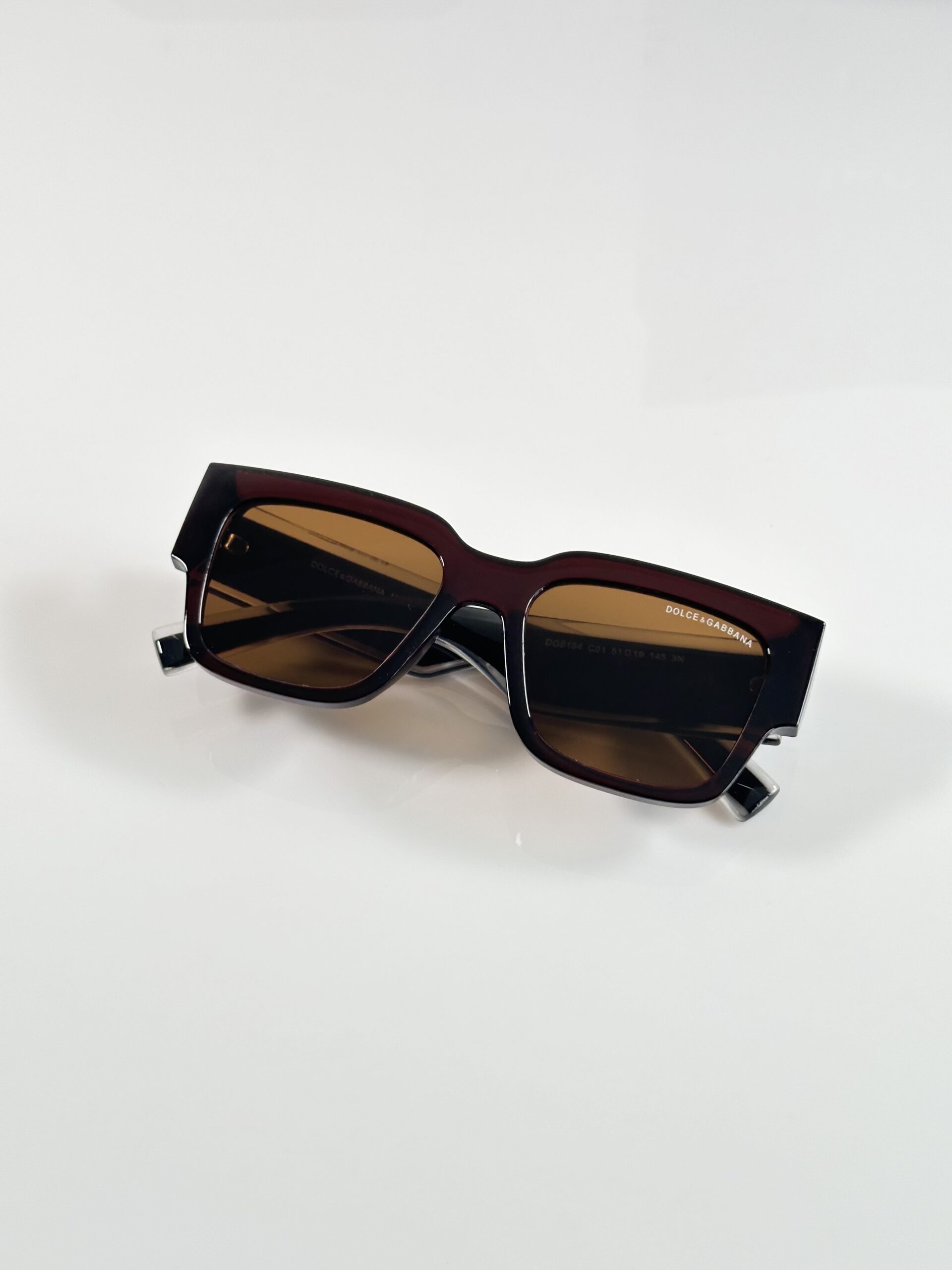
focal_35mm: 48
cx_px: 476
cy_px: 635
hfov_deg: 30.3
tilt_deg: -49.3
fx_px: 1760
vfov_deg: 39.7
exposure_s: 1/100
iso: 64
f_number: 1.78
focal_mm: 6.86
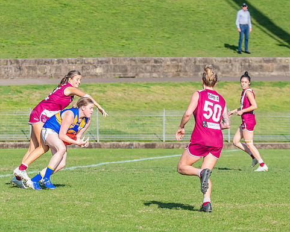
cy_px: 123
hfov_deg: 5.2
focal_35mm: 371
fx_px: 3185
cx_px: 67
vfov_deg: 4.2
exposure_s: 1/1600
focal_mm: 170
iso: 800
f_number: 8
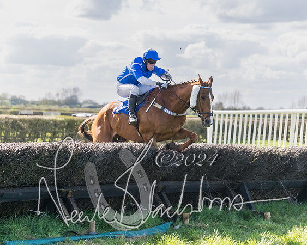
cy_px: 110
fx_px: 956
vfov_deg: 14.6
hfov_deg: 18.2
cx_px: 162
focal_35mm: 105
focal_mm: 74
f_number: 4
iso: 400
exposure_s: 1/2000
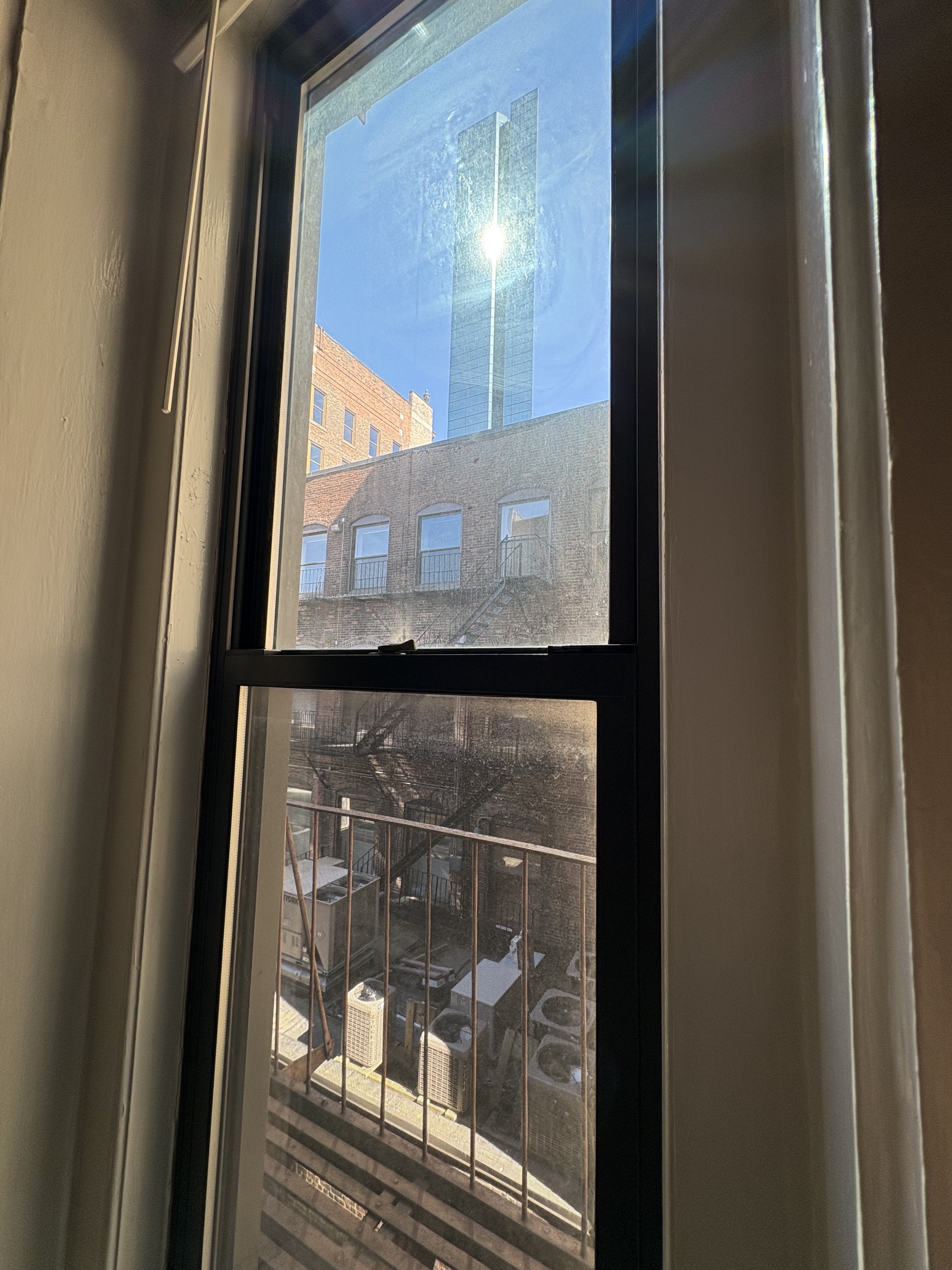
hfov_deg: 85.7
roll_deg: -2.2
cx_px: 476
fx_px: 513
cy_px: 635
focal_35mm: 14
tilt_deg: +5.5
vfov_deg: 102.1
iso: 64
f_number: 2.2
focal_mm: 2.22
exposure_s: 1/139
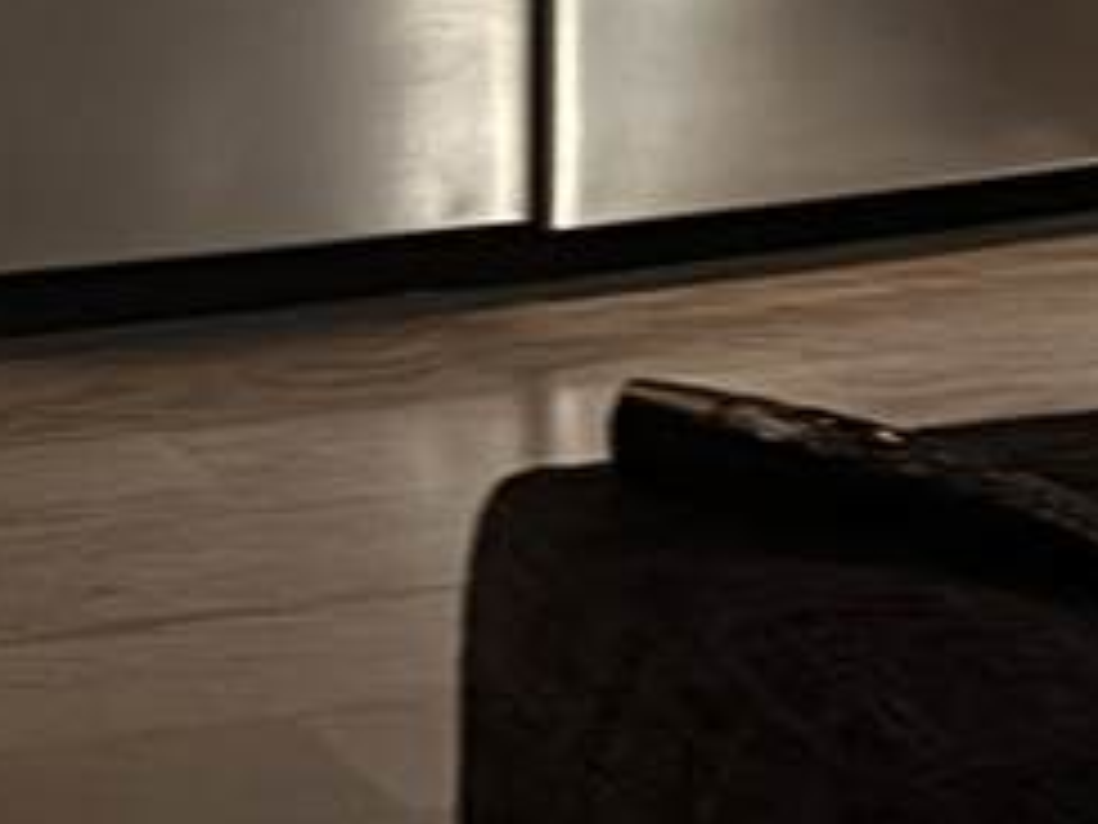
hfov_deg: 7.6
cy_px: -1324
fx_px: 7993
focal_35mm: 252
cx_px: -891
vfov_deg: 5.6
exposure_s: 1/5
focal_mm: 6.76
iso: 400
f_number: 1.78
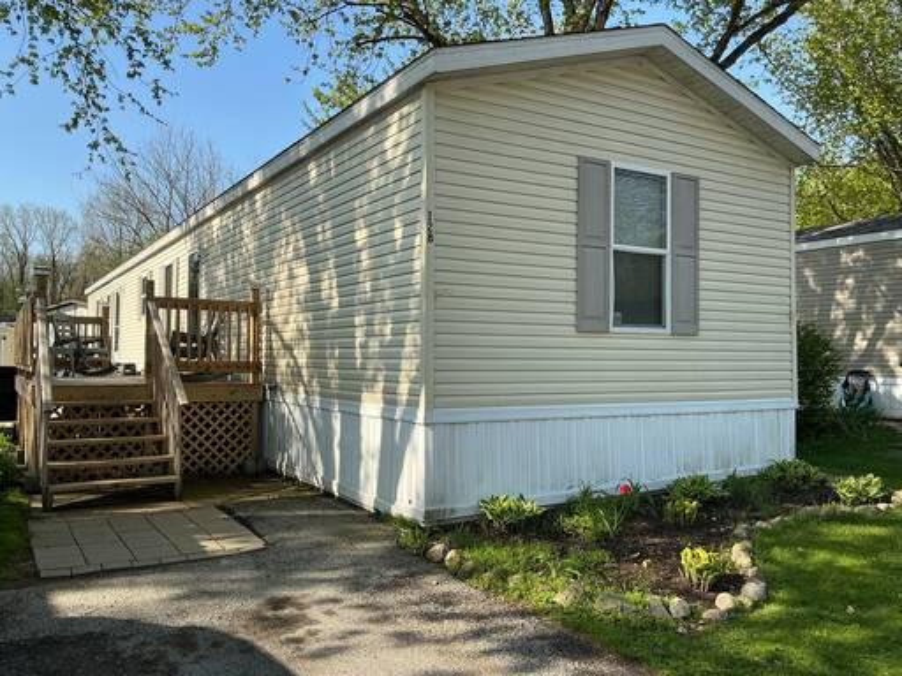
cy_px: 338
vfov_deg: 48.2
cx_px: 451
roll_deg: -0.5
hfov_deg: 61.7
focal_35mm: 29
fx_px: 756
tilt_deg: +2.0
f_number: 1.8
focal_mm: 3
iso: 25
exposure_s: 1/962
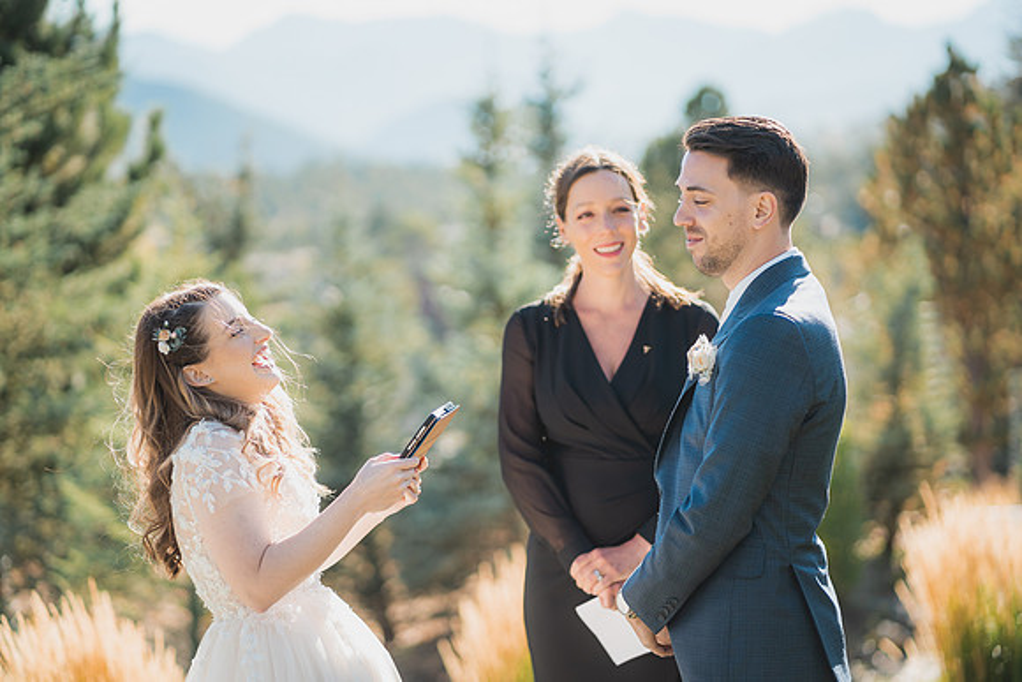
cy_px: 341
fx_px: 2491
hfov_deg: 23.2
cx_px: 511
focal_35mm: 88
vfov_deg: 15.6
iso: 200
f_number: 2.2
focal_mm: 85
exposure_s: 1/1250
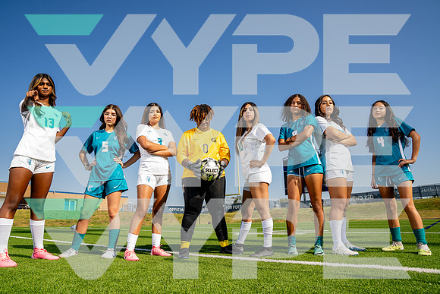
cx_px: 220
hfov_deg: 73.7
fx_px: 293
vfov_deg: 53.2
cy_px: 147
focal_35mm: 24
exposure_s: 1/125
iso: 50
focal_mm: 24
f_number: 7.1
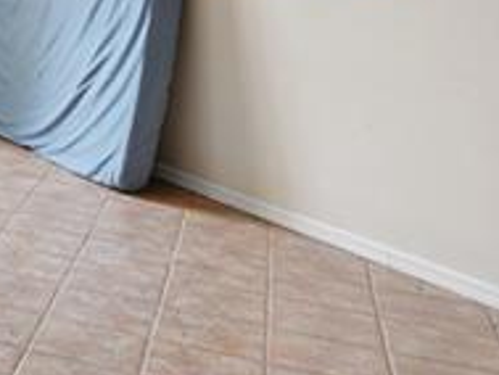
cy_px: -94
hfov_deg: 19.5
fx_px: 1053
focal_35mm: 73
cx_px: -409
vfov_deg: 18.9
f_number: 11
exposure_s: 1/3
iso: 160
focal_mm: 14
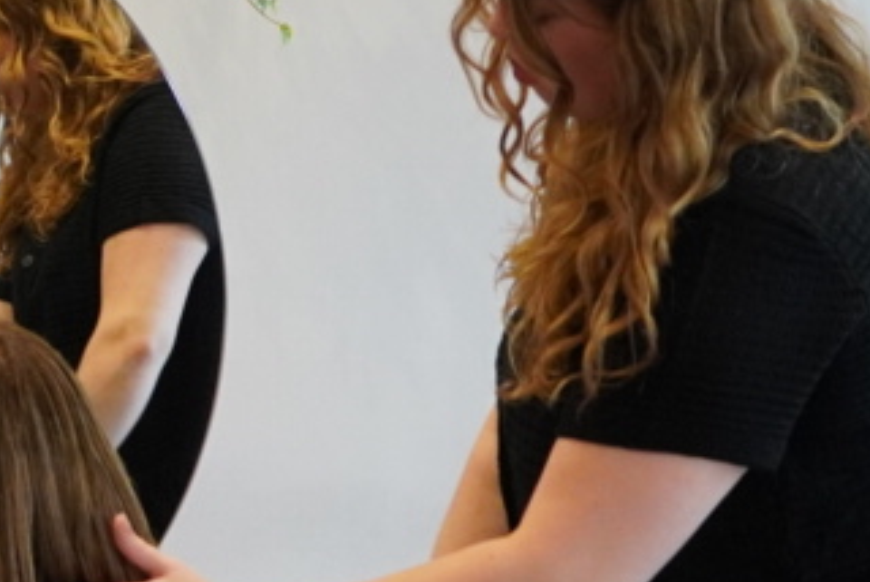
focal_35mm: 182
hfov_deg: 10.8
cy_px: 258
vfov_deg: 7.6
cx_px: -533
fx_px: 4402
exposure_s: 1/100
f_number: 4.5
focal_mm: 24
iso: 1000
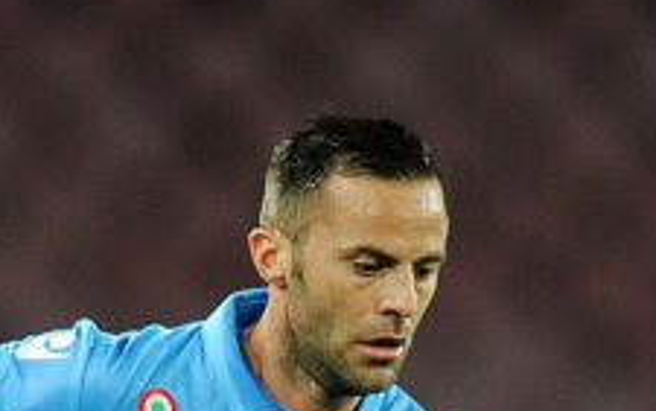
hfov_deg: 0.8
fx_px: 45588
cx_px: 464
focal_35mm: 2548
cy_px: 930
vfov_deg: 0.5
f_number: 4
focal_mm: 550
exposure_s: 1/640
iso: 2500
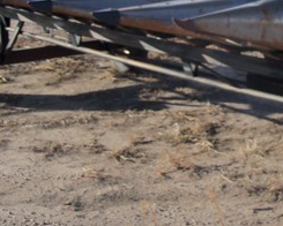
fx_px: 637
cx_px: 209
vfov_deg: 19.7
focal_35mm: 76
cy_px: 14
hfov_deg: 24.8
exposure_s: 1/640
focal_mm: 6.3
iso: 80
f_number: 3
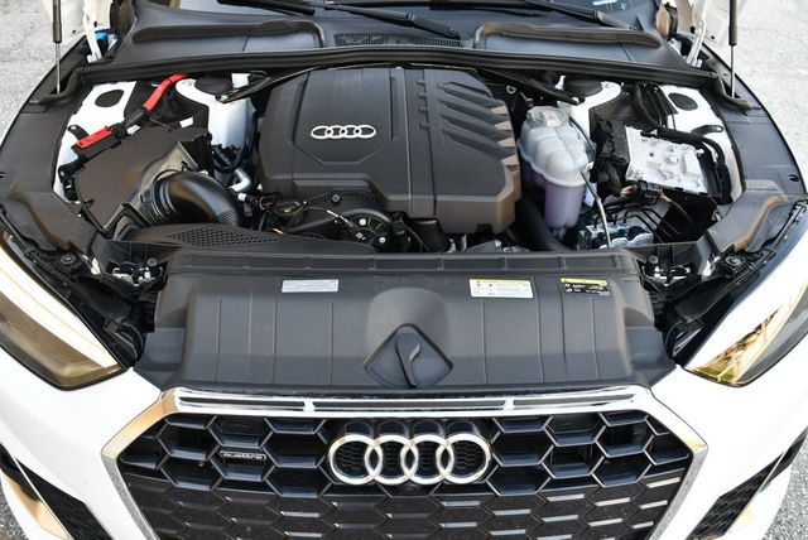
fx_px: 809
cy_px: 270
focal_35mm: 36
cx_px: 404
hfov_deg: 53.1
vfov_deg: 36.9
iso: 400
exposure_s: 1/250
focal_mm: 18
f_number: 4
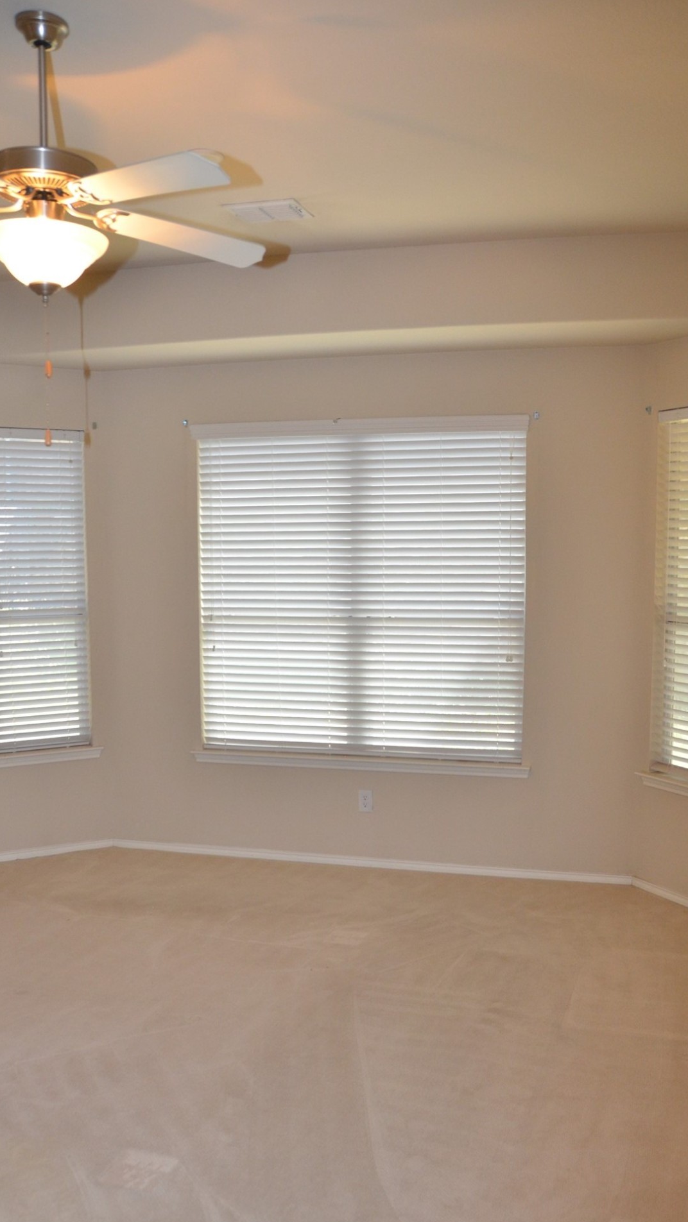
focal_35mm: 32
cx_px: 396
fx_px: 1038
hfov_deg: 36.6
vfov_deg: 60.8
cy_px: 682
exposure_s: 1/60
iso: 800
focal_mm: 18
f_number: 4
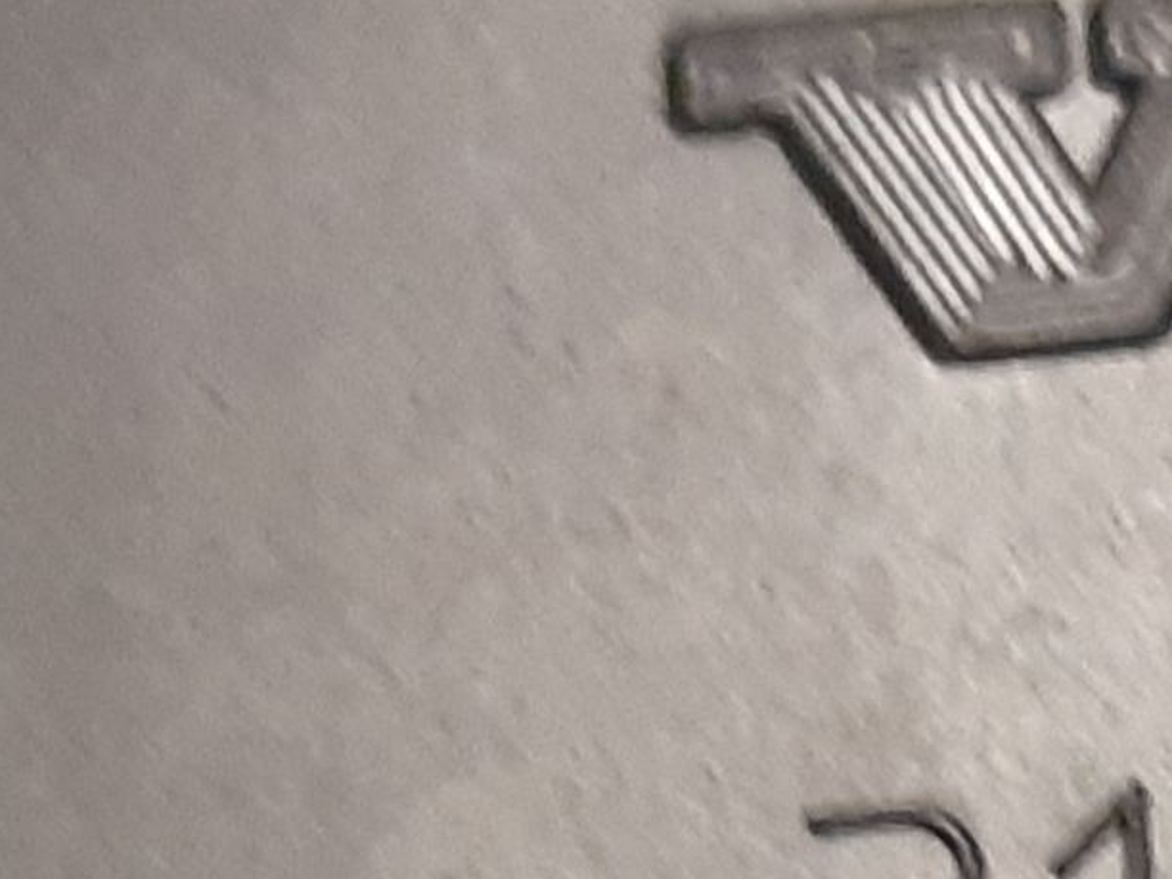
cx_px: 1386
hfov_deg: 21.0
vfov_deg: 15.5
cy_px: 1373
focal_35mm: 87
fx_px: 2946
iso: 250
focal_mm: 3.93
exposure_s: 1/50
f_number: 1.7
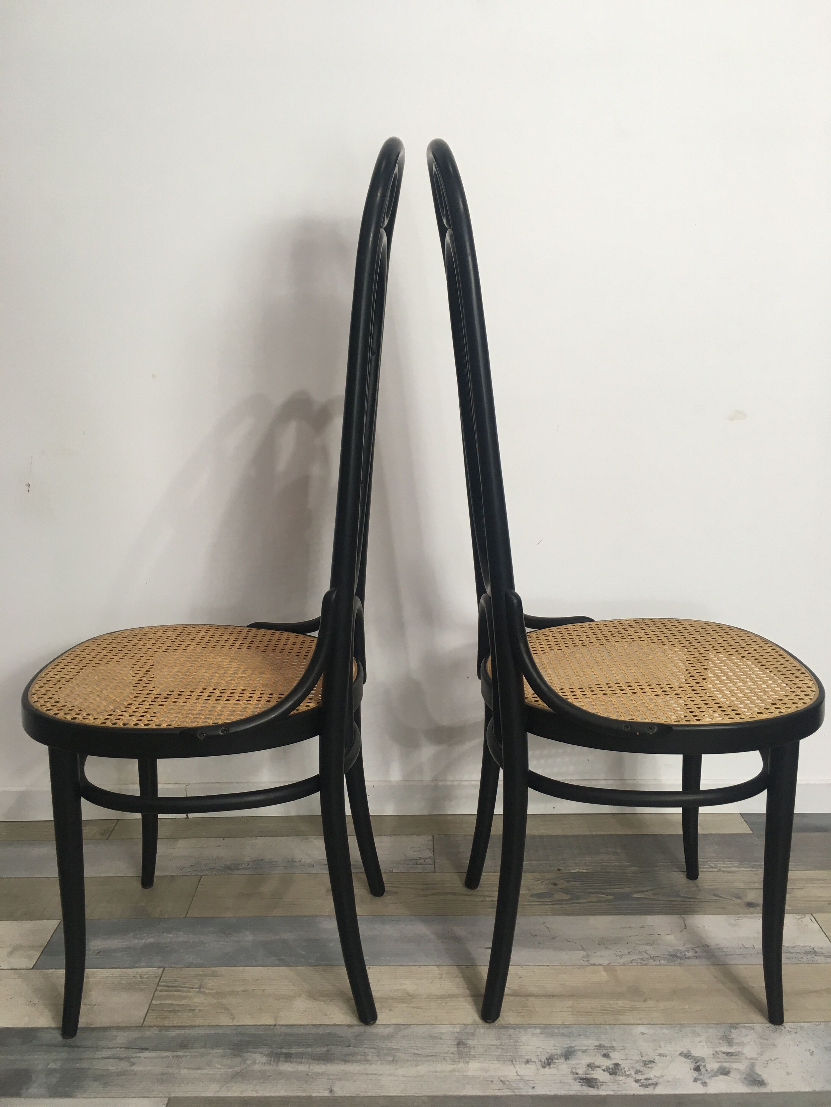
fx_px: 928
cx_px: 416
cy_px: 554
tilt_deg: -14.0
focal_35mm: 29
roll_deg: -1.0
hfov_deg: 48.2
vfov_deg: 61.7
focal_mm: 4.15
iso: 25
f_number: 2.2
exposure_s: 1/33
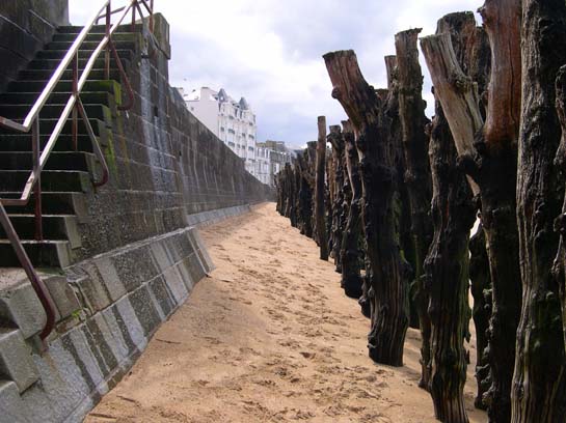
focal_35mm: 38
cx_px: 283
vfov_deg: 37.7
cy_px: 212
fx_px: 621
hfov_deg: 49.0
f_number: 2.8
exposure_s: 1/620
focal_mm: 8
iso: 100
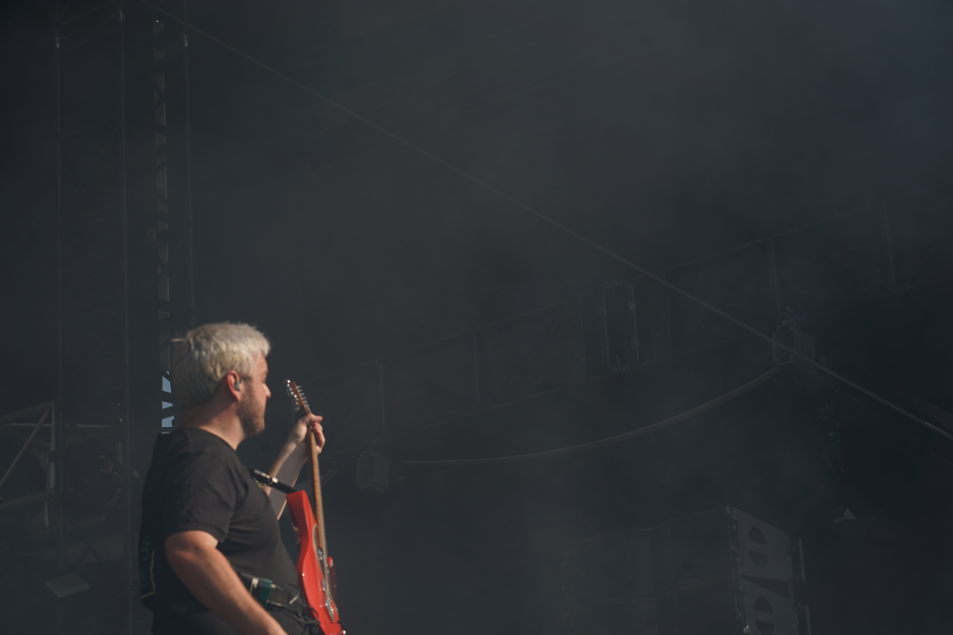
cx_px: 476
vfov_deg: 13.0
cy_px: 318
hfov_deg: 19.5
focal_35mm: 105
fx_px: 2779
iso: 100
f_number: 8
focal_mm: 105
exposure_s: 1/500
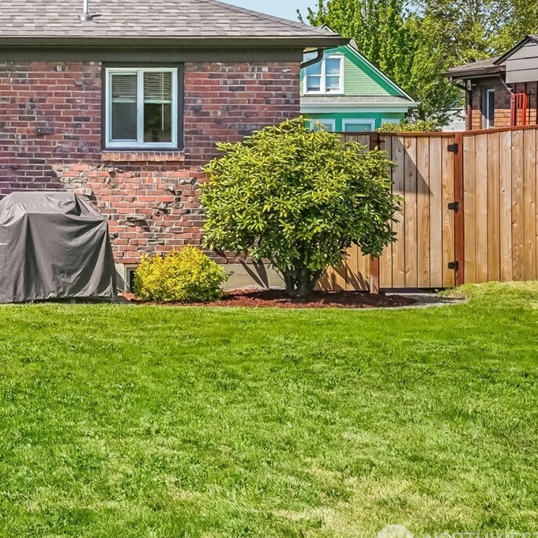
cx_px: -103
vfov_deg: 19.4
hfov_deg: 18.5
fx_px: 1565
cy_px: 128
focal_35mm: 89
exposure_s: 1/200
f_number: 9.5
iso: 100
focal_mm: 28
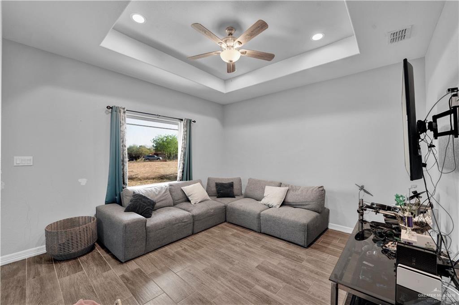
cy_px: 152
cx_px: 230
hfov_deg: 104.3
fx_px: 178
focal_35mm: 14
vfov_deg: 81.2
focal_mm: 14
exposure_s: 1
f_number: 8
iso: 100
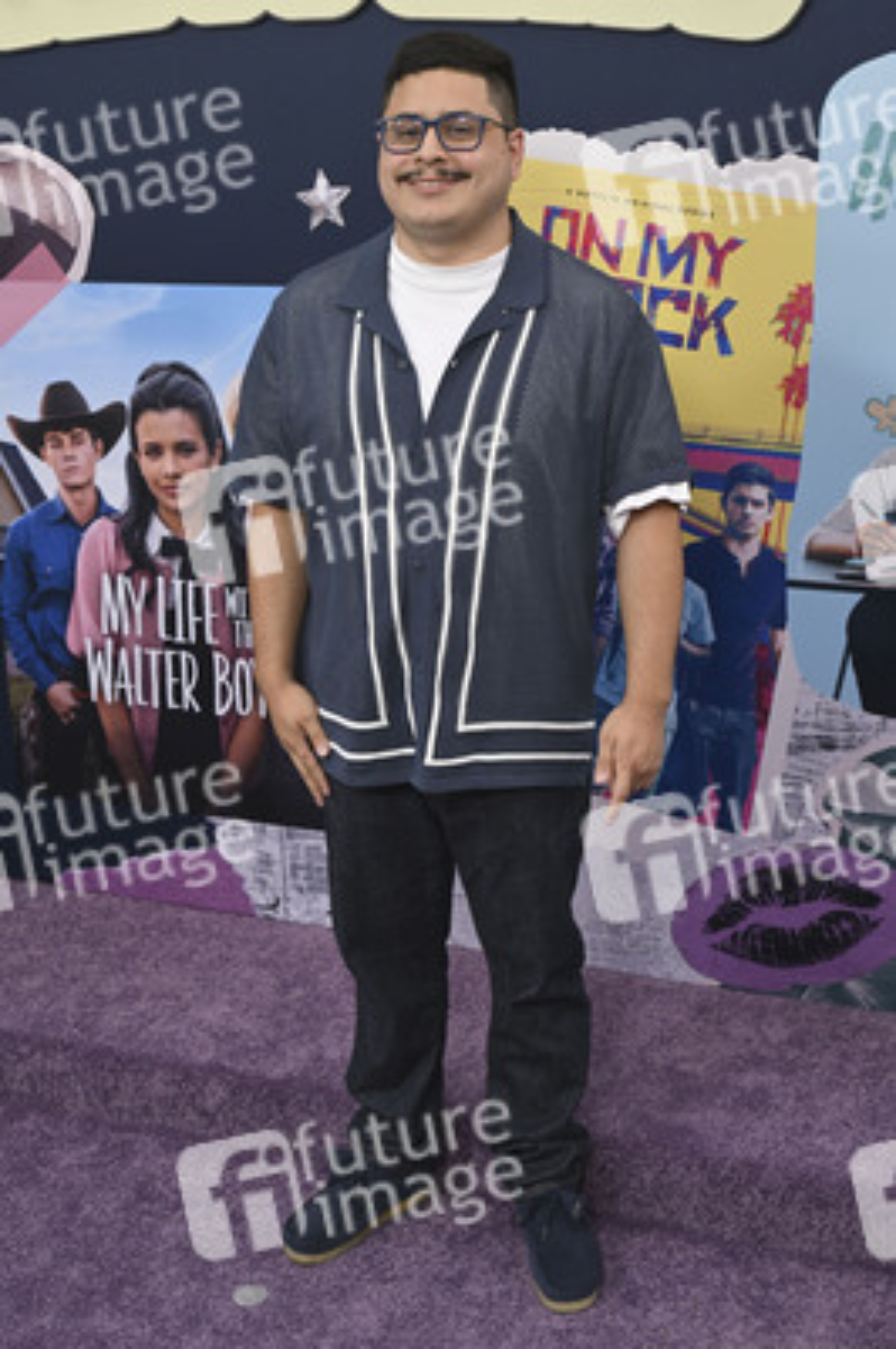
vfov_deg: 40.4
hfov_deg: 27.5
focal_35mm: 49
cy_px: 674
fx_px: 1832
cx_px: 448
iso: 800
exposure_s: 1/250
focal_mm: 49
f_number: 6.3
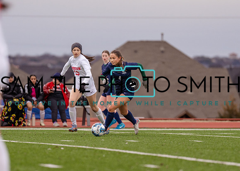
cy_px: 99
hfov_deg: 5.0
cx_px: 122
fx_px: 2756
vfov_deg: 3.6
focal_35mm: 404
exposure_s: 1/1250
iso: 320
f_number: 2.8
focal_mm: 200
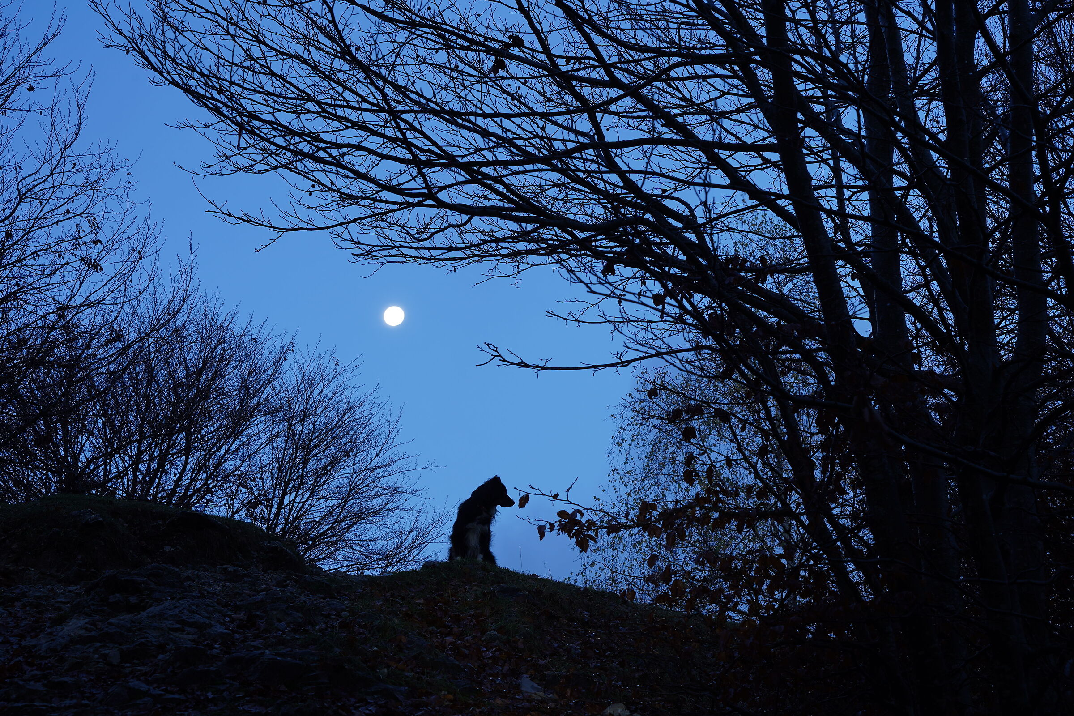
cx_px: 537
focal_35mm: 70
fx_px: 2088
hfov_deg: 28.8
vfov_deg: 19.5
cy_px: 358
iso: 100
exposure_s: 1/2.5
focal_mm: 70
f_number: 11
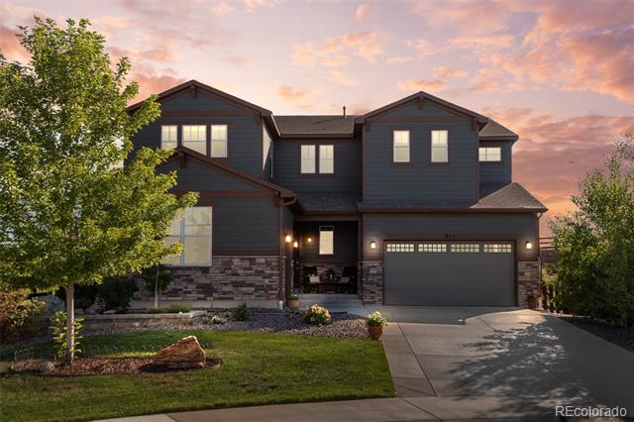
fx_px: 616
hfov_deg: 54.5
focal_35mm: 35
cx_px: 317
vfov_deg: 37.8
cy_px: 211
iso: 320
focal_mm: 35
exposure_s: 1/250
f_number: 9
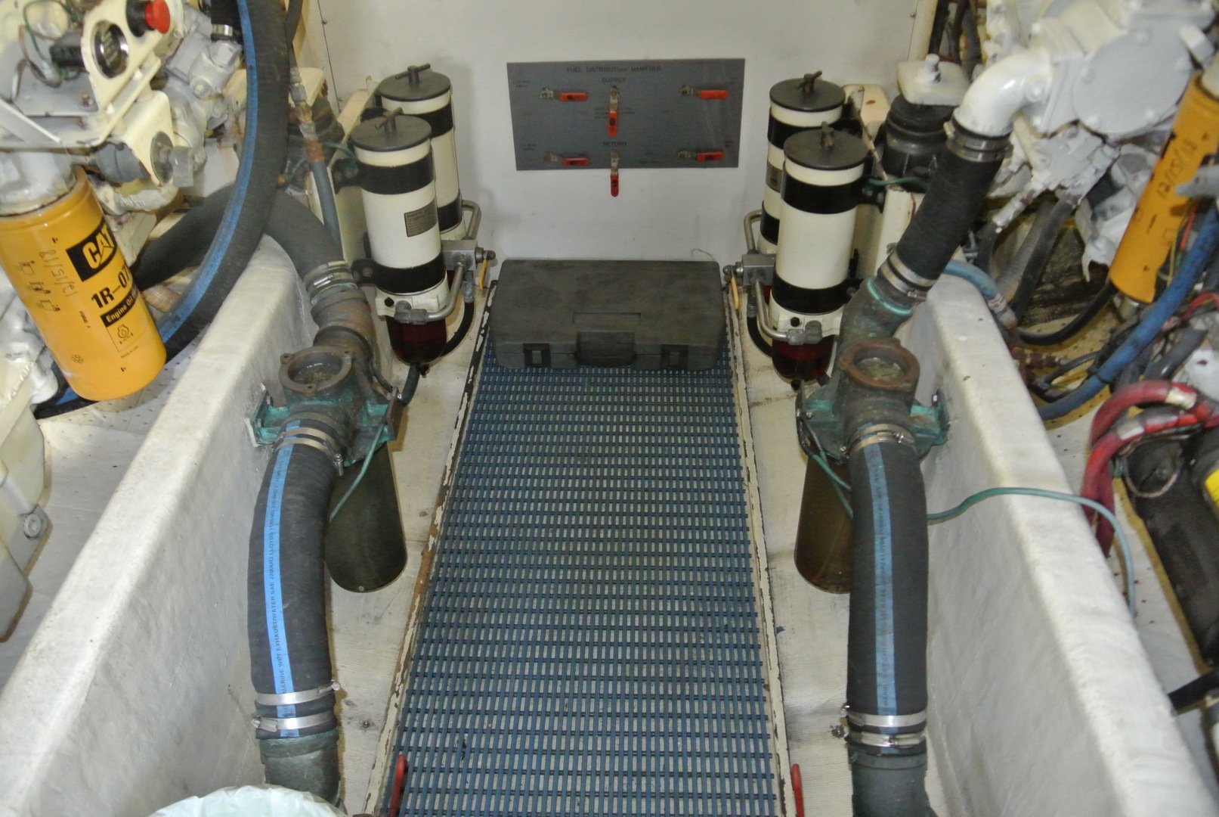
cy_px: 408
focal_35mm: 27
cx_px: 610
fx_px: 915
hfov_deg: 67.3
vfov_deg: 48.1
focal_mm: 10
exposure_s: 1/60
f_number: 3.5
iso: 1400
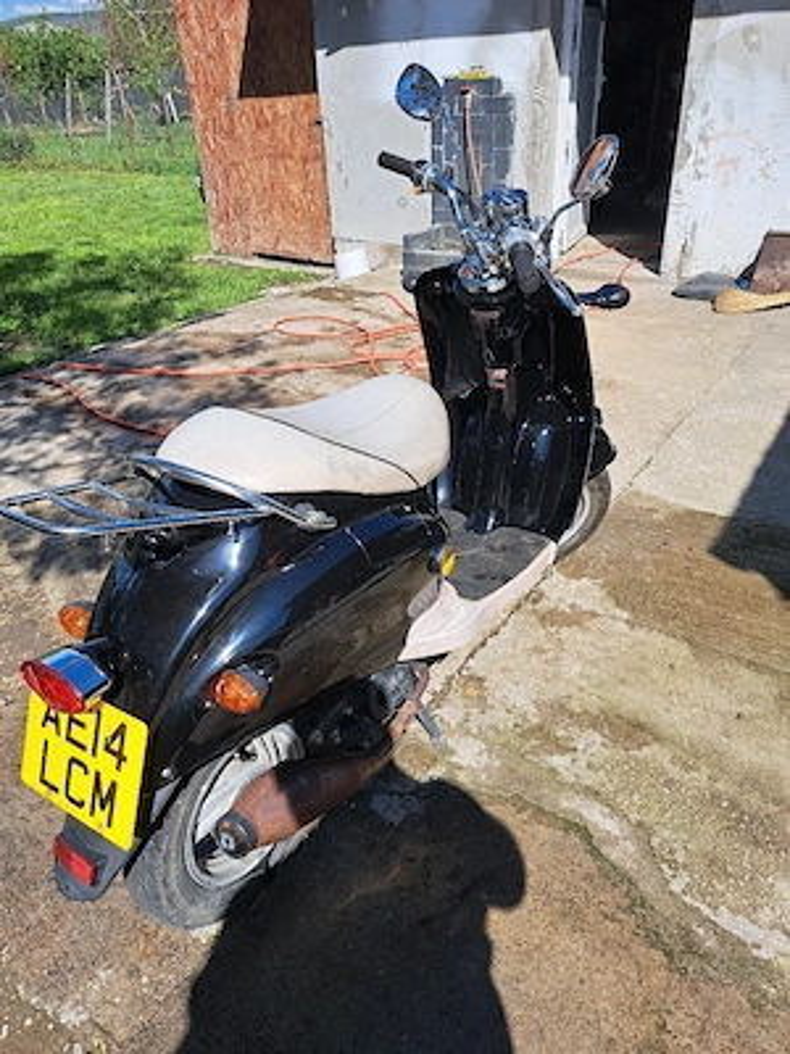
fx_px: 730
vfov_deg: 71.6
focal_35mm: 24
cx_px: 395
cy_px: 527
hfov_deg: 56.8
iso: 50
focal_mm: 5.23
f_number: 1.8
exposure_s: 1/1429
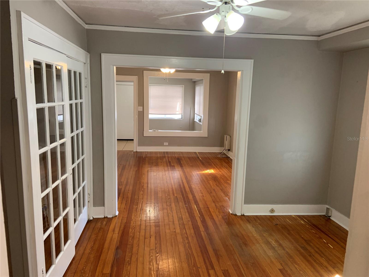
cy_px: 138
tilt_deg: -7.3
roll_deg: -1.0
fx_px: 277
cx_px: 184
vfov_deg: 53.1
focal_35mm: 26
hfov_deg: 67.3
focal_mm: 4.25
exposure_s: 1/60
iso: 125
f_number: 1.8
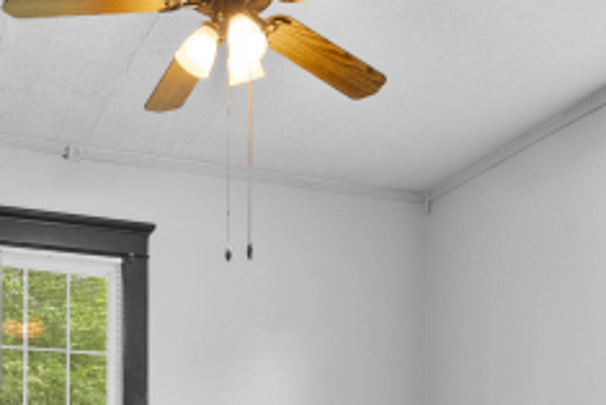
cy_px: 482
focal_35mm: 51
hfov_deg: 38.7
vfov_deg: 24.2
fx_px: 859
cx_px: 233
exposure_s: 1/2.5
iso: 1000
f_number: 11
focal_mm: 16
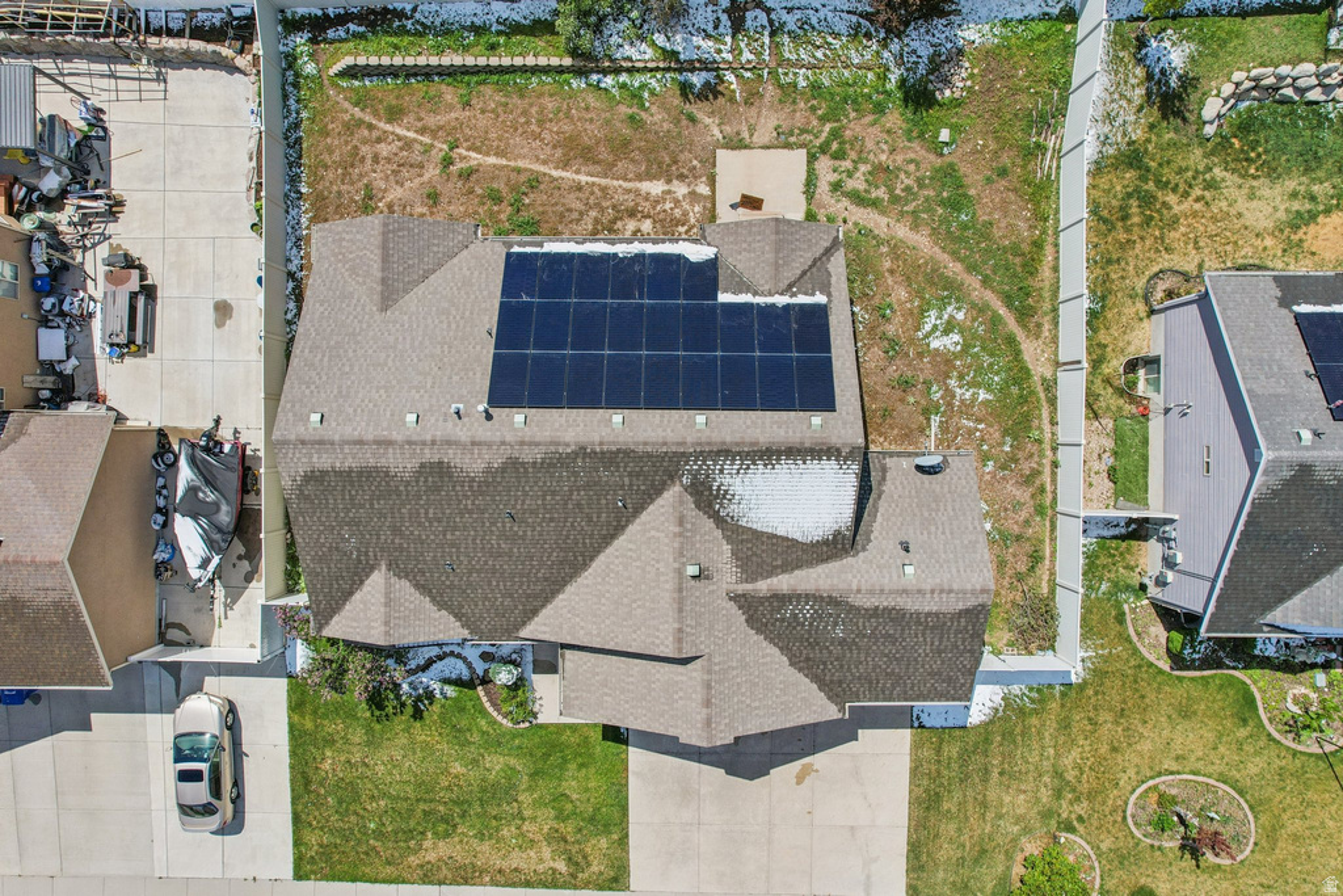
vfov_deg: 57.2
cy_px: 448
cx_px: 672
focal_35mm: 22
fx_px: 821
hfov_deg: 78.6
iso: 150
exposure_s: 1/3000
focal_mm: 8.4
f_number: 2.8
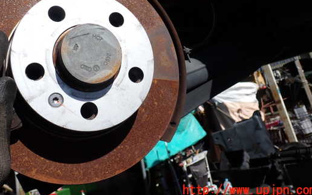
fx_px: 314
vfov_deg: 34.0
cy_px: 62
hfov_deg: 52.6
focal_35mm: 37
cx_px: 138
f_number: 9
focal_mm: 5.4
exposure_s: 1/200
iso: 100
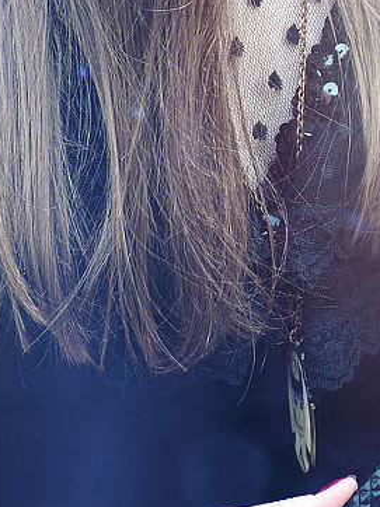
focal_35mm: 221
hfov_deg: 6.7
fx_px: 3239
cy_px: -38
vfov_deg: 8.9
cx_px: 349
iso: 200
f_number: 1.2
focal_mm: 25
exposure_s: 1/80
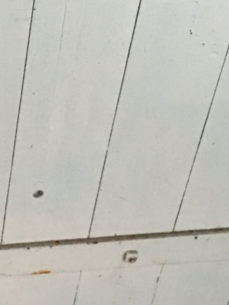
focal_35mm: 96
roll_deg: -3.4
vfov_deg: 20.4
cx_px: -84
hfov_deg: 14.6
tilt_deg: -37.1
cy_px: 113
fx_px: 846
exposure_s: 1/25
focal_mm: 4.15
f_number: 2.2
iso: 200
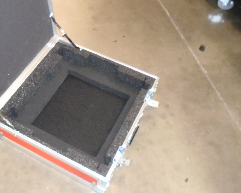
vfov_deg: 32.7
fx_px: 328
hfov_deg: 39.5
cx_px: 69
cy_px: 78
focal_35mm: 46
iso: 400
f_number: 3.2
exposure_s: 1/30
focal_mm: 4.6
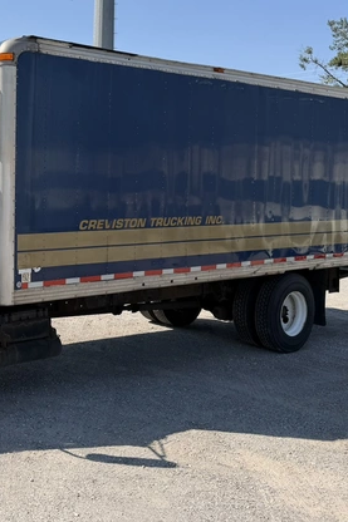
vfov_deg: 43.3
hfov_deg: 28.5
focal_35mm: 45
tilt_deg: +0.9
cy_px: 203
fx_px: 653
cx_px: 26
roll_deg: -0.1
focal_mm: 6.76
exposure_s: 1/3584
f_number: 1.78
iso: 80
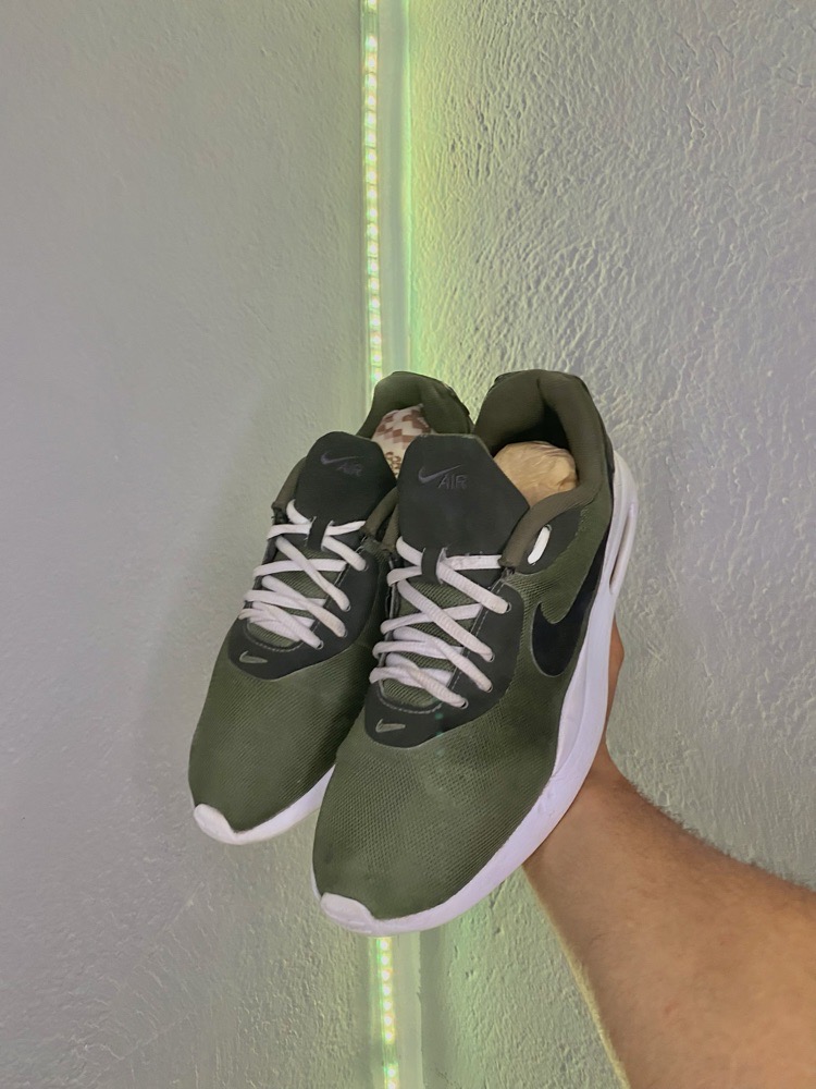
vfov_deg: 67.3
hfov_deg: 53.1
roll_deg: +0.7
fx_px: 817
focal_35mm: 26
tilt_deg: -5.6
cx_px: 408
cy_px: 544
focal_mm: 4.25
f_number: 1.8
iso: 200
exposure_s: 1/50
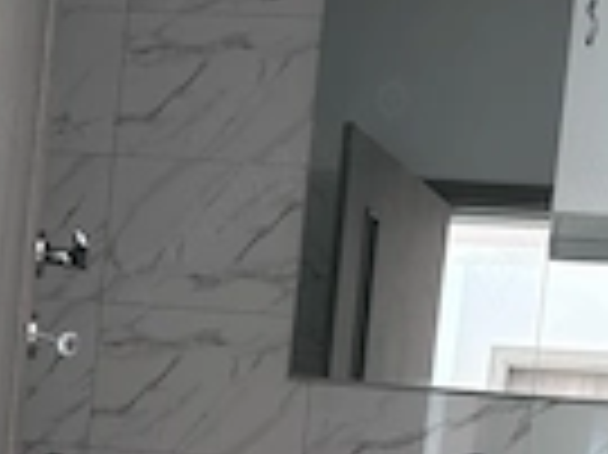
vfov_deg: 19.1
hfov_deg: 27.4
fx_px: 1246
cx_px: 356
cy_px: 589
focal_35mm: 71
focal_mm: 6.86
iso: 500
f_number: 1.78
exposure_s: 1/60
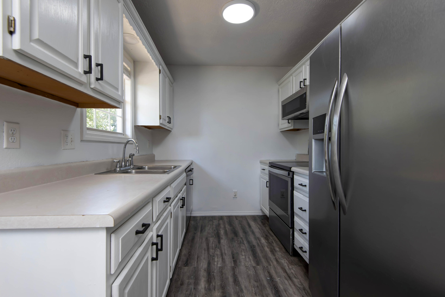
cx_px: 222
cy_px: 148
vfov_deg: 73.8
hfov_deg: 96.7
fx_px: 198
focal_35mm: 16
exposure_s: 1/30
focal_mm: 16
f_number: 6.7
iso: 200
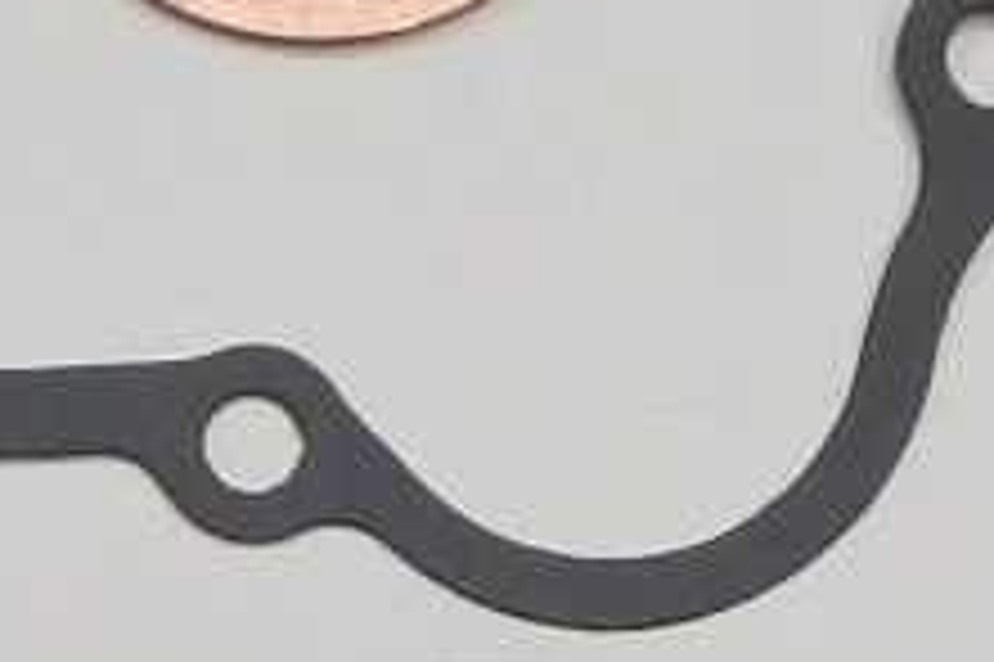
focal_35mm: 276
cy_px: 597
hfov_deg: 7.4
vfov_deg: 5.0
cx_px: 63
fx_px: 7615
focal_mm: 14
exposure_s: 1/125
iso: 560
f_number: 4
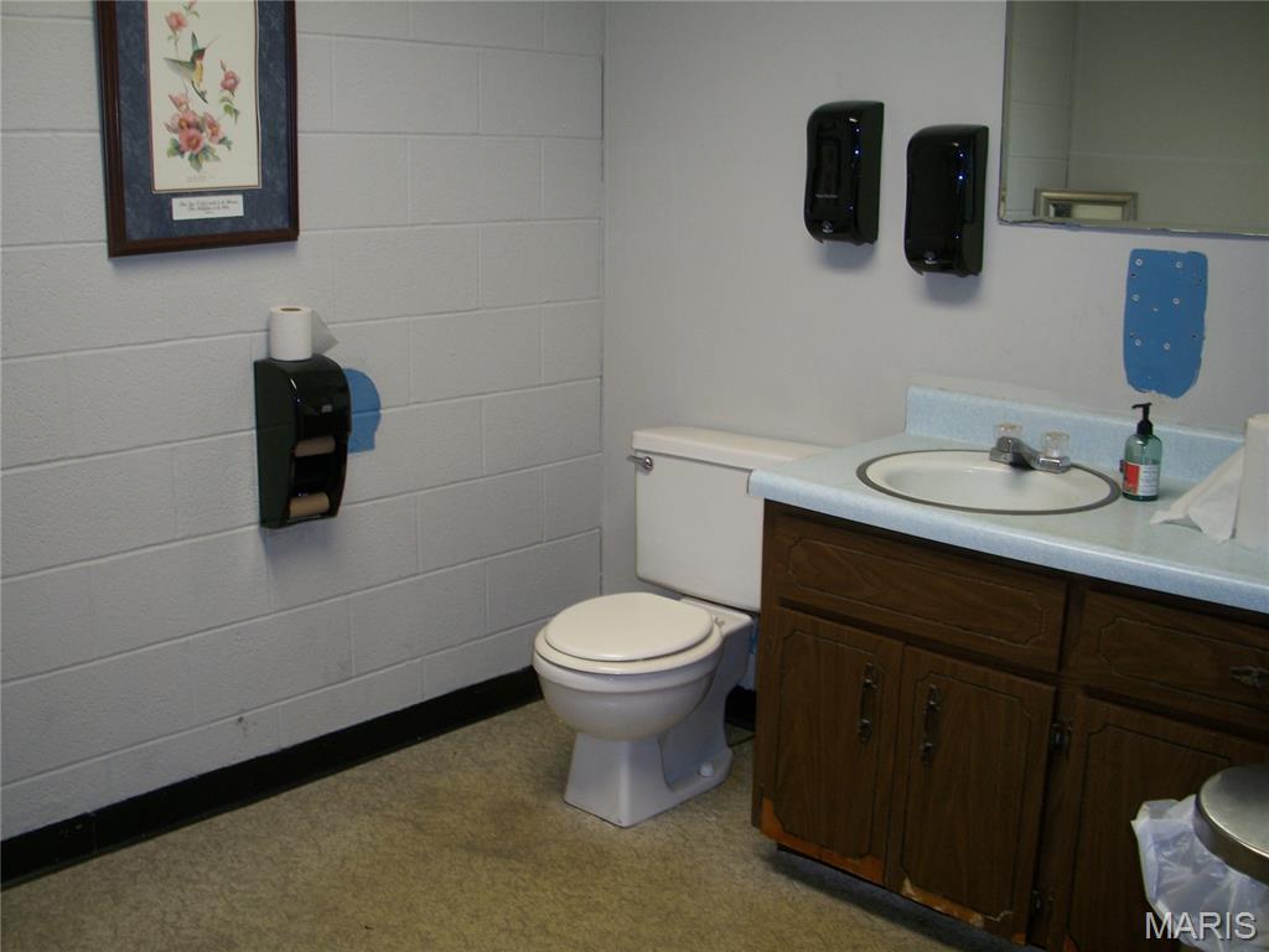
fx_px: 1283
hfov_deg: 52.6
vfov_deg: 40.7
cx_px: 634
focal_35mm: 35
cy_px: 476
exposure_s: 1/30
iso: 80
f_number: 3.1
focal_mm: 6.3
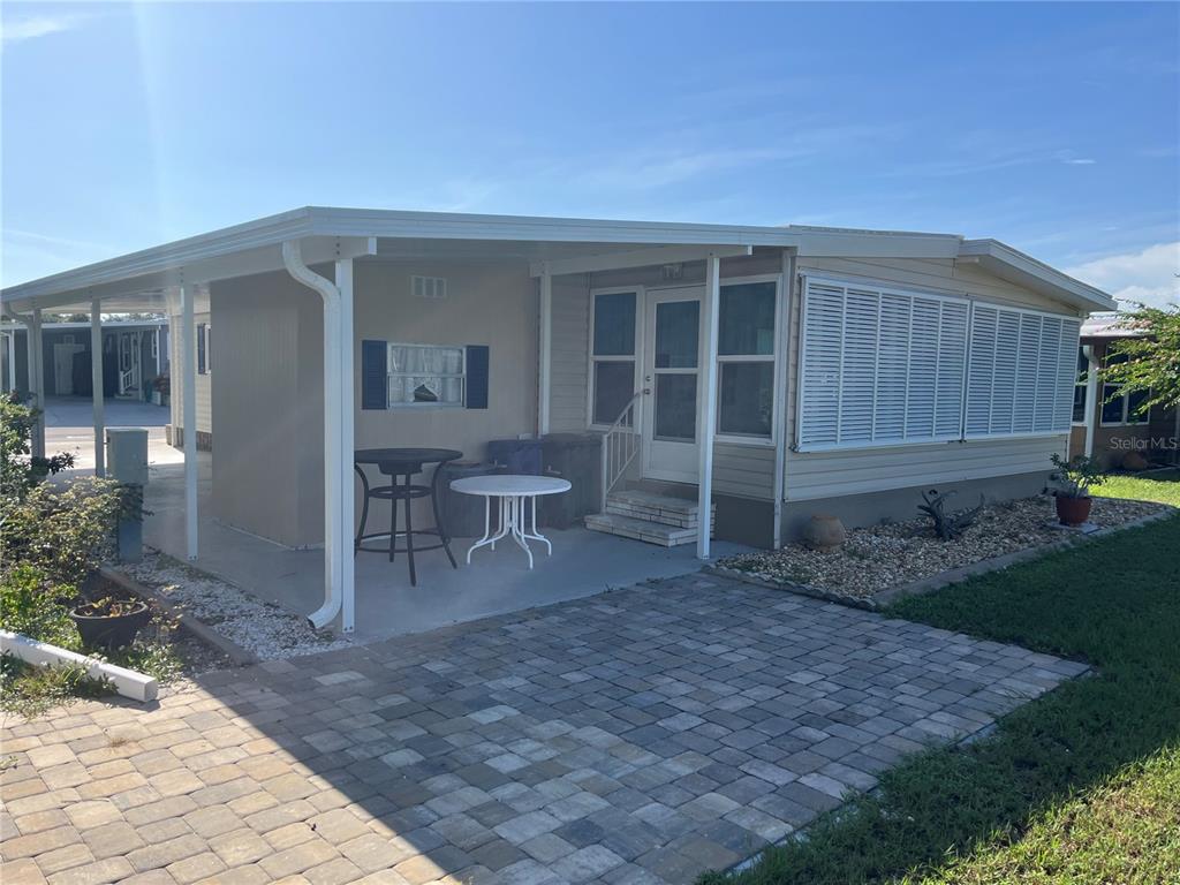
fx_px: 886
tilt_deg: -5.7
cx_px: 590
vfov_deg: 53.1
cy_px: 442
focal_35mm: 26
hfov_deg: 67.3
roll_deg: -1.6
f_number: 1.6
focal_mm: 5.1
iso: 50
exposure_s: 1/3745
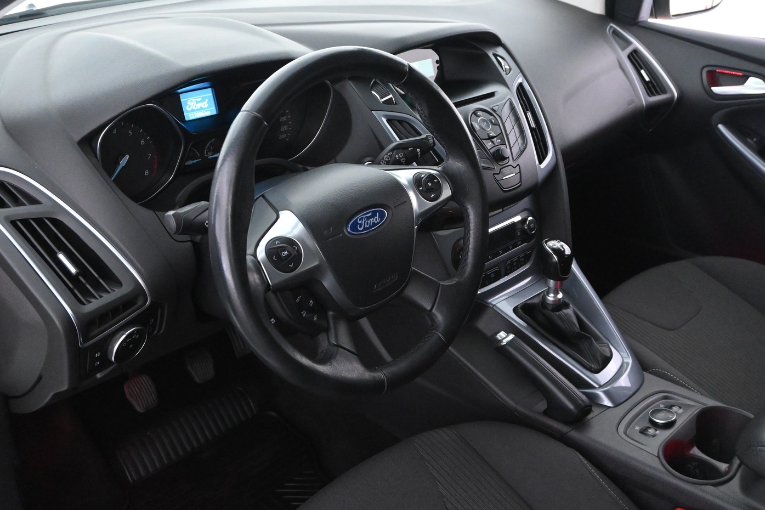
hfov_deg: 52.4
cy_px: 219
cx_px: 384
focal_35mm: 37
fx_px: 777
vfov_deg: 36.3
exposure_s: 1/40
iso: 6400
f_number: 4.5
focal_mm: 21
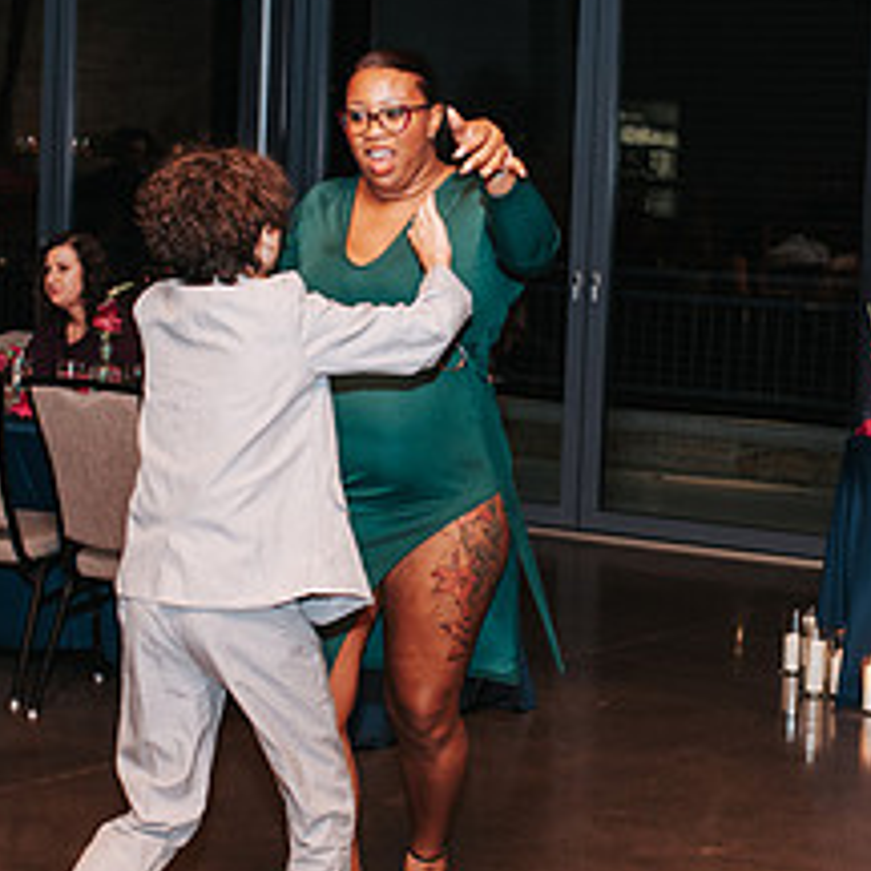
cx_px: 498
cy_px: 356
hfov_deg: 18.5
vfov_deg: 18.5
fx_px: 2676
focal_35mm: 94
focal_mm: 35
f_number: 2.8
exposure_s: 1/200
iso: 1000
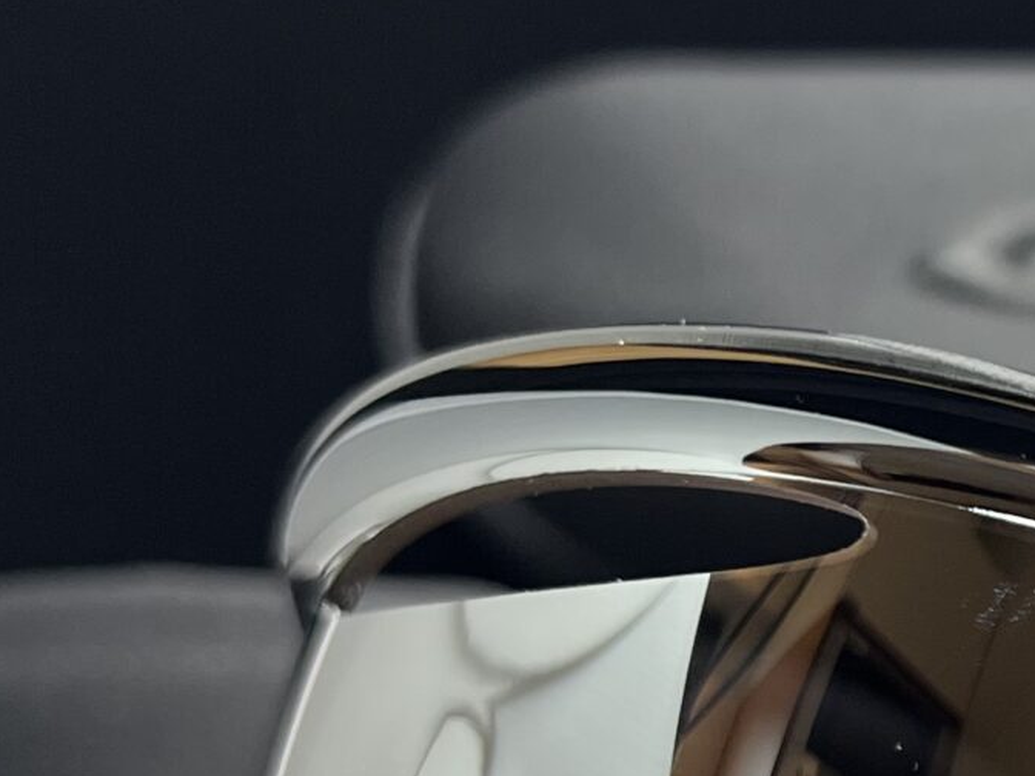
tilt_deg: +0.4
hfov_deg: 18.7
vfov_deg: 14.7
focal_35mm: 99
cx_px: 1264
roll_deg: +0.6
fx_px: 2960
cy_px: 782
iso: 125
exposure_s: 1/100
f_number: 1.5
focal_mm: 5.7
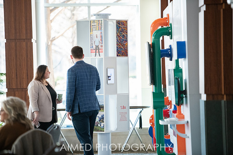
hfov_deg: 12.1
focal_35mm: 170
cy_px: 78
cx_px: 116
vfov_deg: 8.1
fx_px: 1100
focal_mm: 170
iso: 2000
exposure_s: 1/200
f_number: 2.8
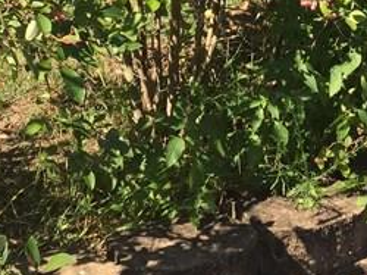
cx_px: 216
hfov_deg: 16.6
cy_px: -271
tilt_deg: -3.8
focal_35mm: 119
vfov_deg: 11.3
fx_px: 1260
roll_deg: -3.0
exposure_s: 1/807
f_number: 2.2
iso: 32
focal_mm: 4.15
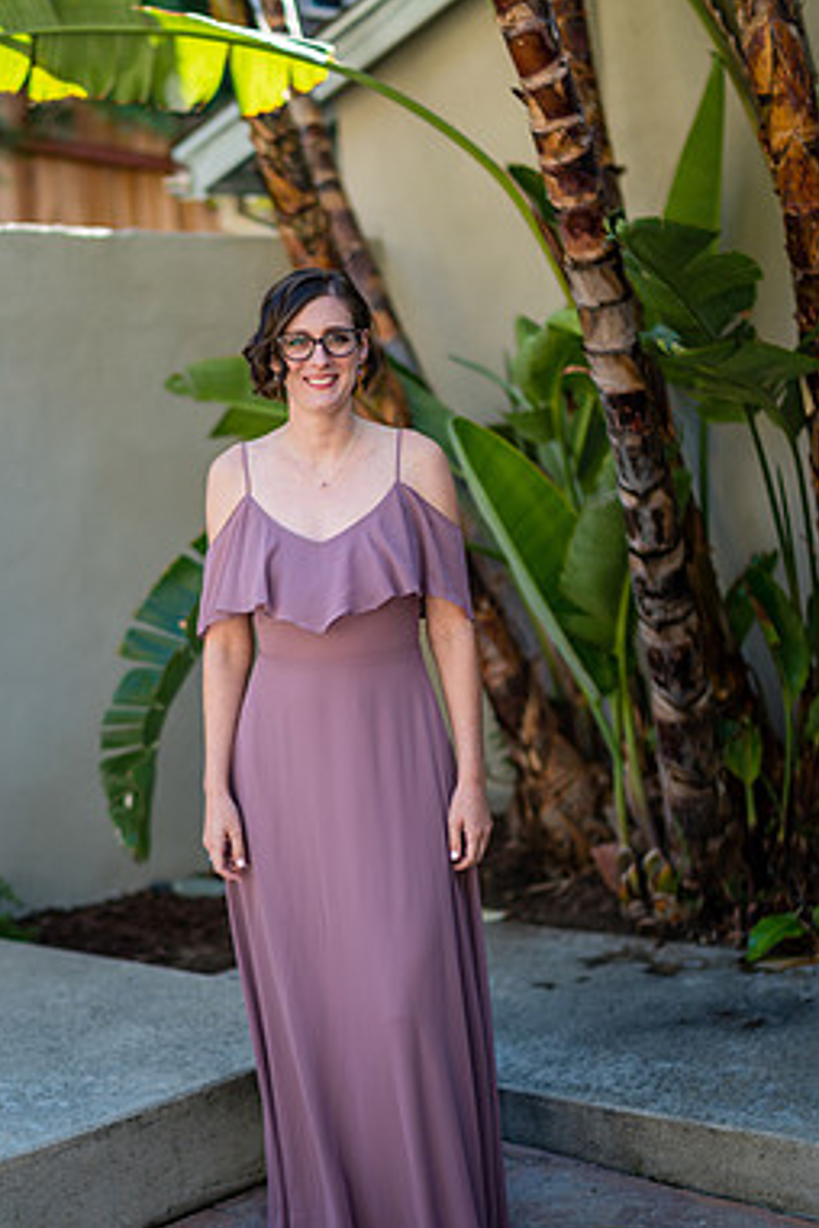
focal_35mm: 59
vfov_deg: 33.9
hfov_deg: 23.0
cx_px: 339
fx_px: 2013
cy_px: 696
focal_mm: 50
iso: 100
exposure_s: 1/1000
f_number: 1.4
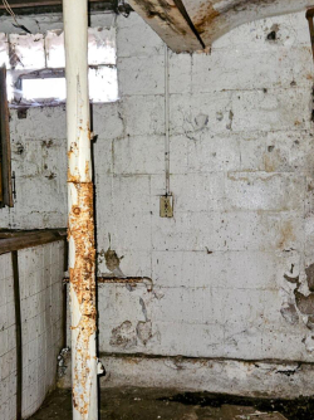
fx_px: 557
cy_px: 272
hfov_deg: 31.5
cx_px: 148
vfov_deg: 40.9
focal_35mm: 46
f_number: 1.8
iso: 125
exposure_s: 1/9.99
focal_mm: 5.4
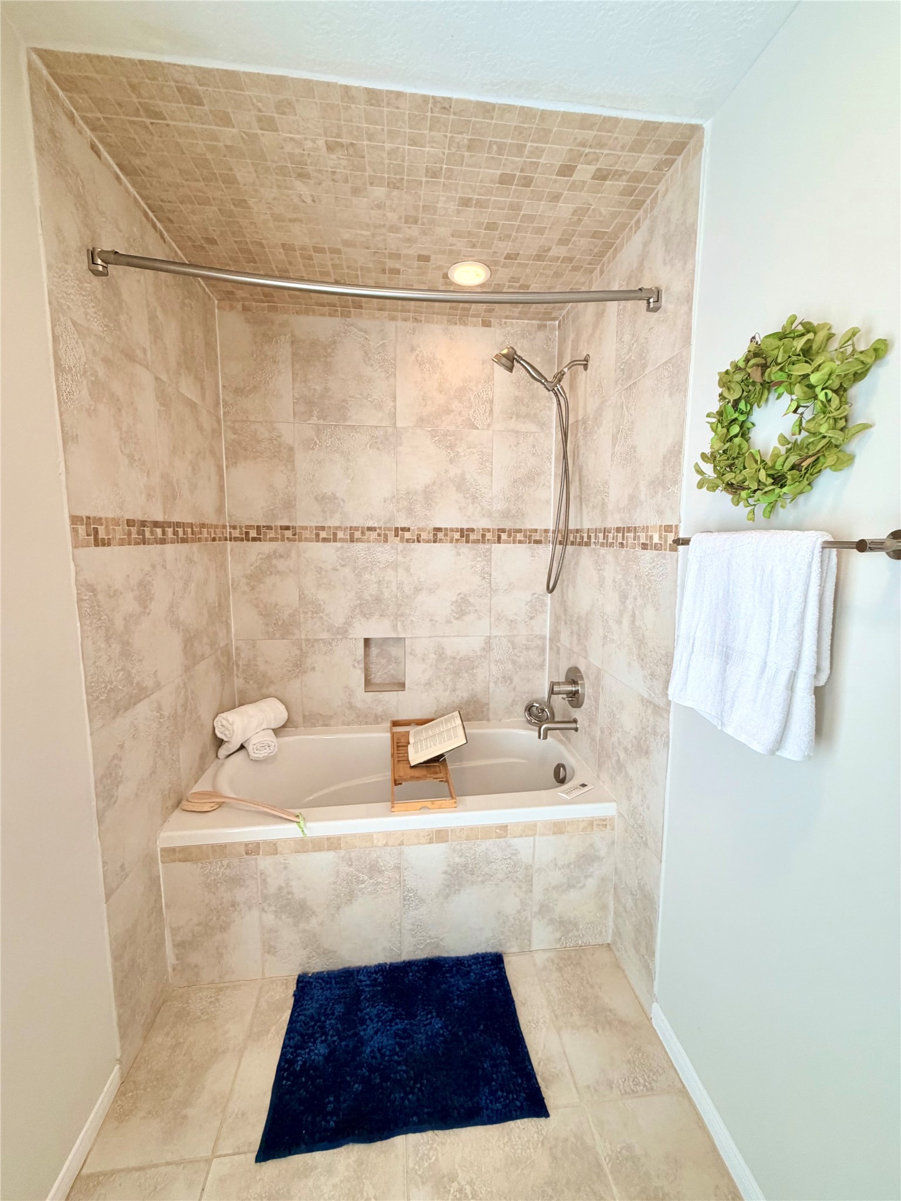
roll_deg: -0.7
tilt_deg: -7.1
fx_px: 486
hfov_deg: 85.7
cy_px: 600
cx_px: 450
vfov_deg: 102.1
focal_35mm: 14
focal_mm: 2.22
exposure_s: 1/60
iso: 200
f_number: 2.2
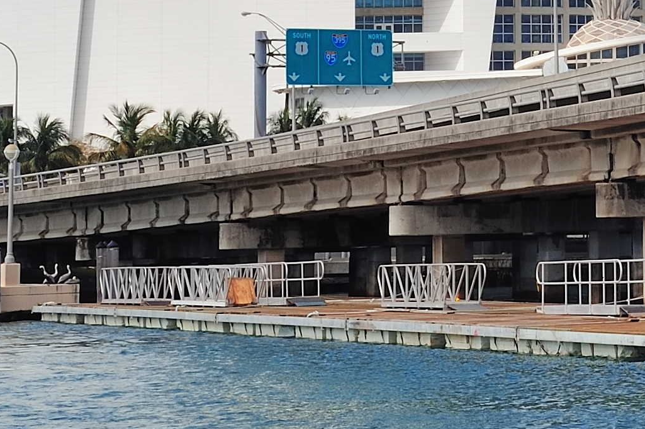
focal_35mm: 184
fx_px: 3294
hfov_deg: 11.0
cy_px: -251
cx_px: 752
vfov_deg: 7.3
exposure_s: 1/250
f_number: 13
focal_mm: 45
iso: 200
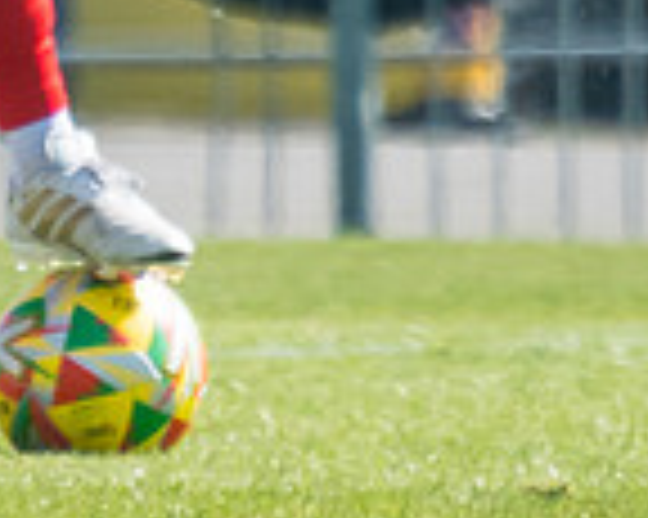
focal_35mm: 2552
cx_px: -966
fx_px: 48910
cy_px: -532
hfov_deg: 0.8
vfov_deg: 0.6
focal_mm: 280
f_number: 4
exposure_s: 1/3200
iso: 400
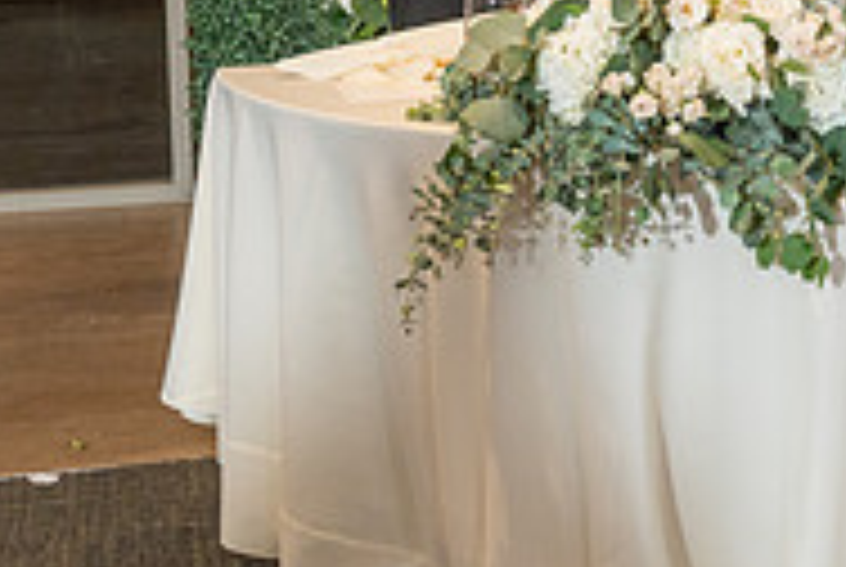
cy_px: -65
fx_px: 2613
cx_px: 1174
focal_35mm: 111
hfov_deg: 17.0
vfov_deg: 12.2
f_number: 3.5
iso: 800
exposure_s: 1/160
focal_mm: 36
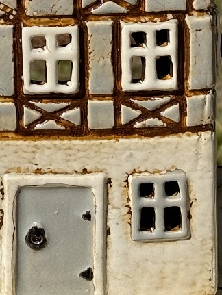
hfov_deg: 8.4
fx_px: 1520
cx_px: 86
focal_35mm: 178
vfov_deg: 10.8
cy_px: -107
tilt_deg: -8.1
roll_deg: -1.3
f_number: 1.78
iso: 64
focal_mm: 6.76
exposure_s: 1/6410
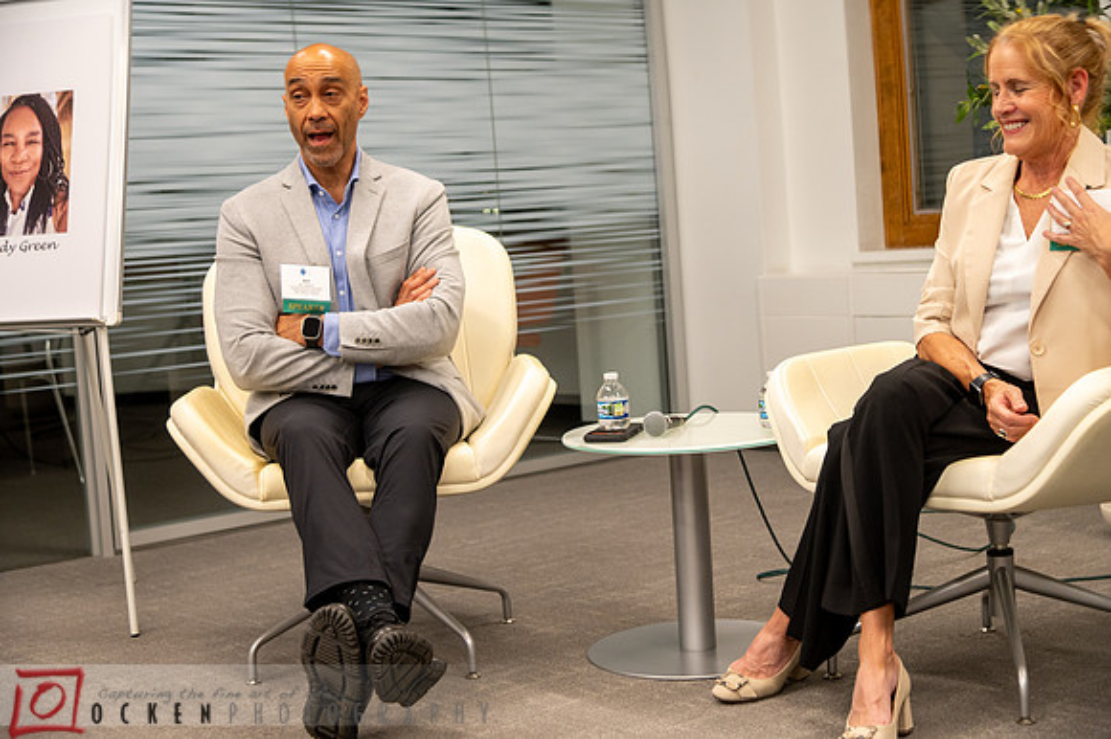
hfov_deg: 36.3
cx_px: 556
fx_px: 1696
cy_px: 370
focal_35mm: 55
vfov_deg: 24.6
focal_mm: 55
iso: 1600
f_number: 4
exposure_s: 1/100
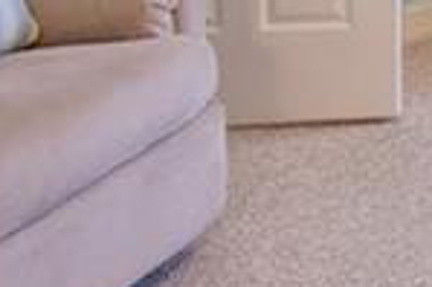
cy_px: -404
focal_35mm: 96
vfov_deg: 11.6
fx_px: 1151
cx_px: 809
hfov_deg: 17.0
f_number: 8
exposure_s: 1/10
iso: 1000
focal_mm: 14
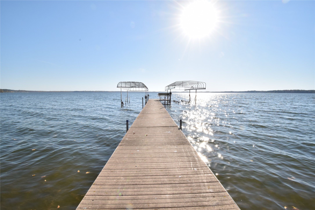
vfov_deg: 77.3
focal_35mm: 15
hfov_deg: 100.4
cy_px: 105
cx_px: 158
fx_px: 131
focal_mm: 10
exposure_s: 1/200
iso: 320
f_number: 20
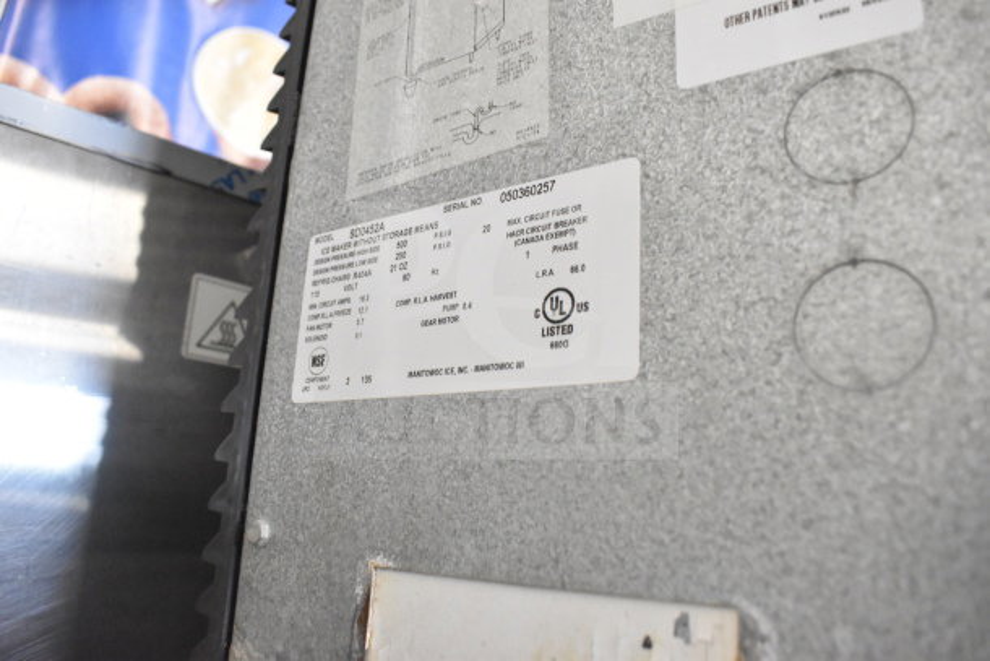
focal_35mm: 27
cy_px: 330
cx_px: 495
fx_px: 743
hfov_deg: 67.4
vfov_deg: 48.0
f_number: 5.6
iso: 6400
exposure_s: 1/125
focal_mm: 18
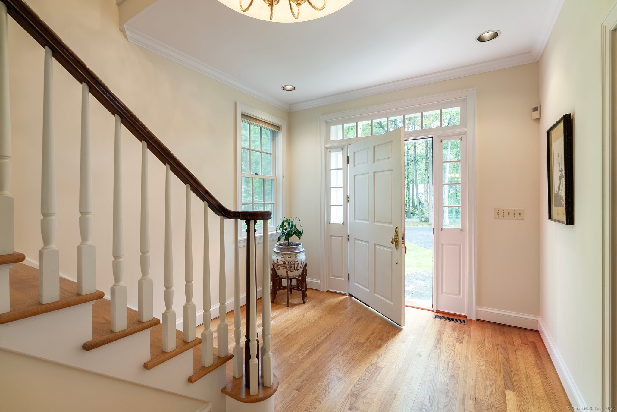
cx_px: 308
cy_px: 206
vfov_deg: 73.8
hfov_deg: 96.7
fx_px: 274
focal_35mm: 16
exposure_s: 1
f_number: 6.3
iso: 80
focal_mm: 16
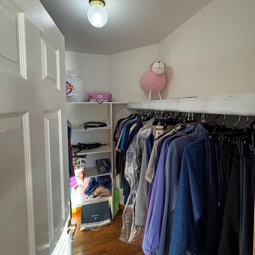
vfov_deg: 83.6
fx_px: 142
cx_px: 129
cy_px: 112
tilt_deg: -3.0
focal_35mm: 17
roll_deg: +0.9
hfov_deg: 84.0
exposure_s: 1/120
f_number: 2.2
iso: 250
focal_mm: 2.22
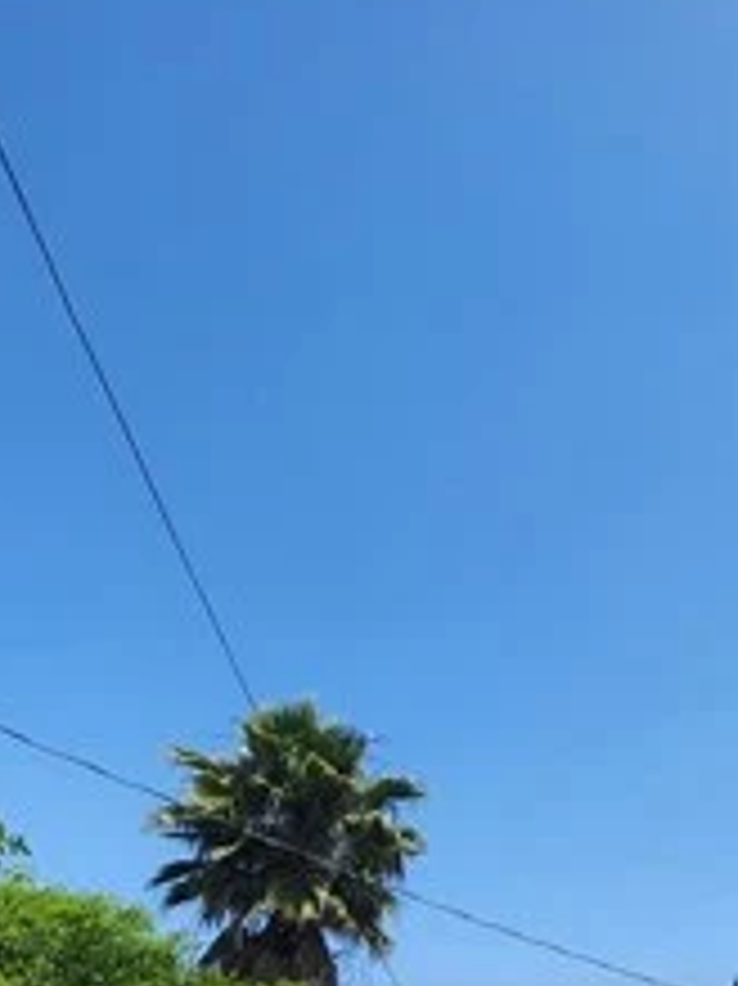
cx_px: 860
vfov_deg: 41.6
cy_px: 1018
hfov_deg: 32.1
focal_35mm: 38
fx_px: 1081
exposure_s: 1/2490
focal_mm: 2.2
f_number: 2.2
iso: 50
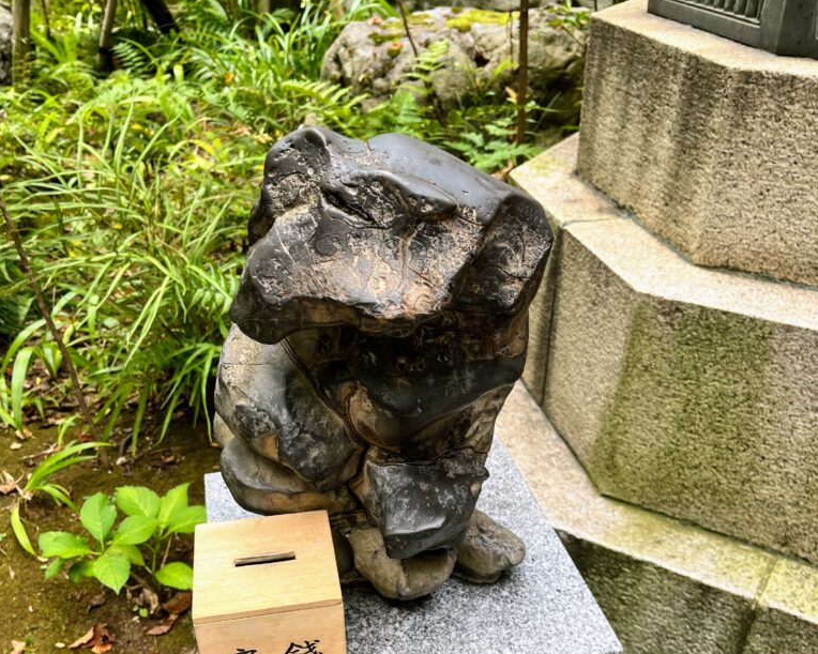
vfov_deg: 42.2
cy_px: 482
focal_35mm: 34
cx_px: 409
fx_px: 823
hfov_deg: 52.9
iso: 40
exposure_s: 1/184
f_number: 1.6
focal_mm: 5.1
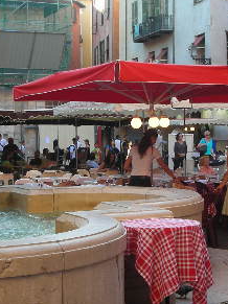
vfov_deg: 25.3
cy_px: 160
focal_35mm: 77
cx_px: 110
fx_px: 677
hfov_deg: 19.1
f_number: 3
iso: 50
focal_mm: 5.8
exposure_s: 1/63.4
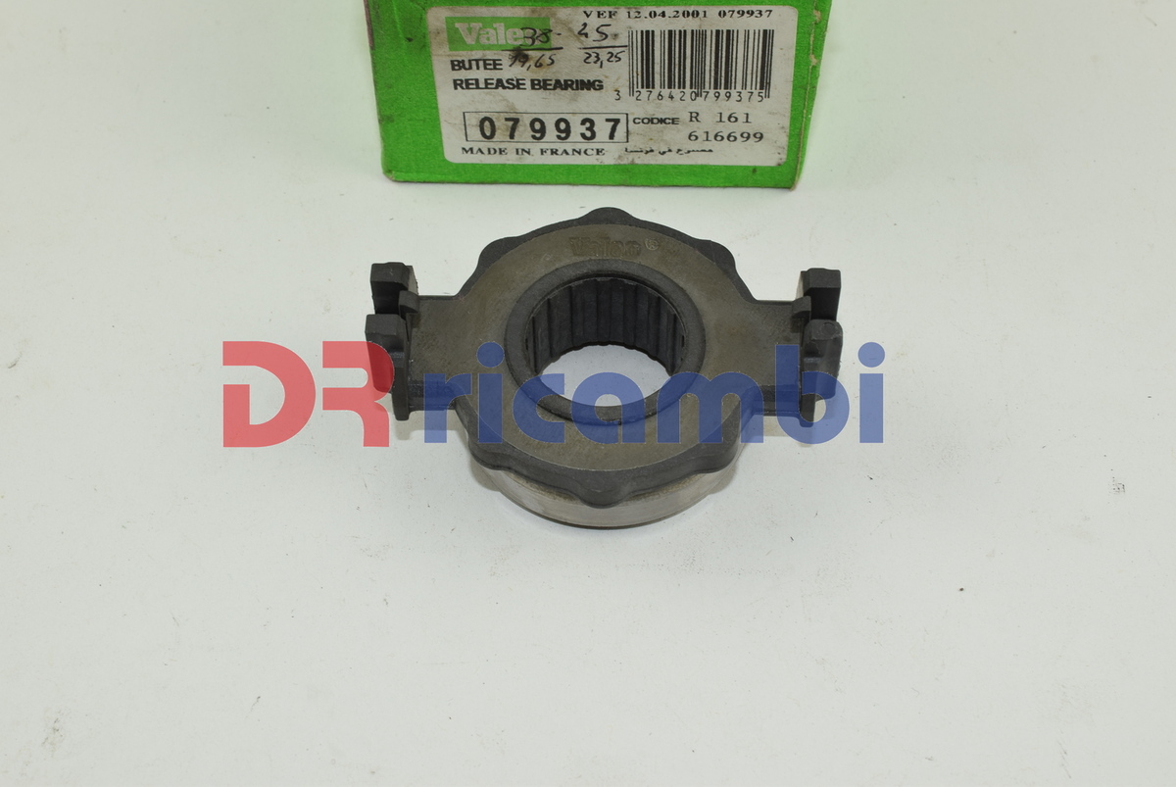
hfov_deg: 33.4
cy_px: 394
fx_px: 1962
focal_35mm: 60
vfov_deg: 22.7
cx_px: 588
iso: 160
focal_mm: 40
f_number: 14
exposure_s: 1/40
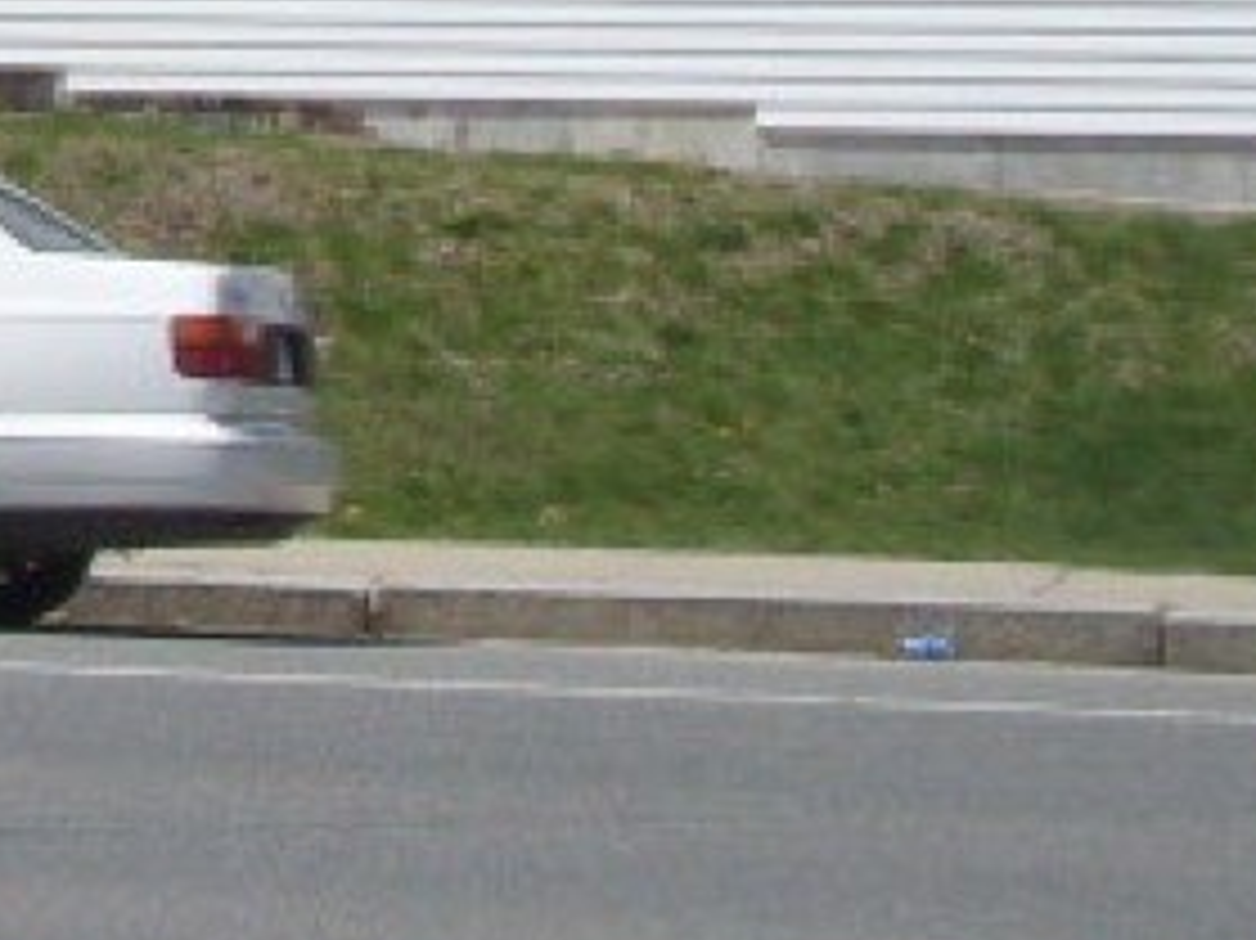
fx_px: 7906
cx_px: -1846
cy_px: -1124
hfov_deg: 8.3
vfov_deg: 6.5
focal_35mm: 218
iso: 50
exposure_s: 1/676
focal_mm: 6.3
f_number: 4.9
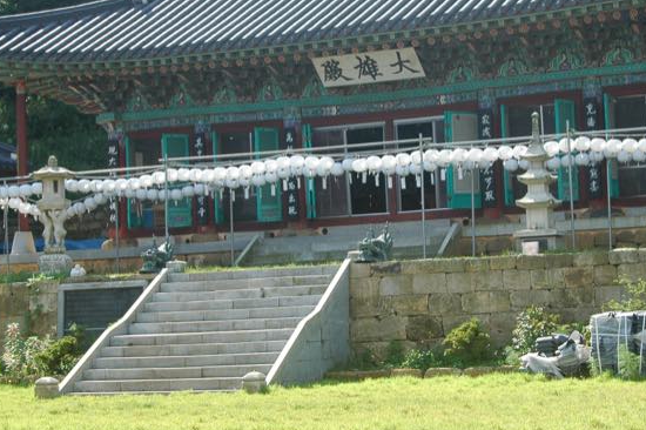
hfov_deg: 22.8
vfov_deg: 15.3
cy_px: 141
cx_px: 396
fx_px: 1596
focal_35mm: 89
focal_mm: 34
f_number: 9.5
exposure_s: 1/180
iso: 200
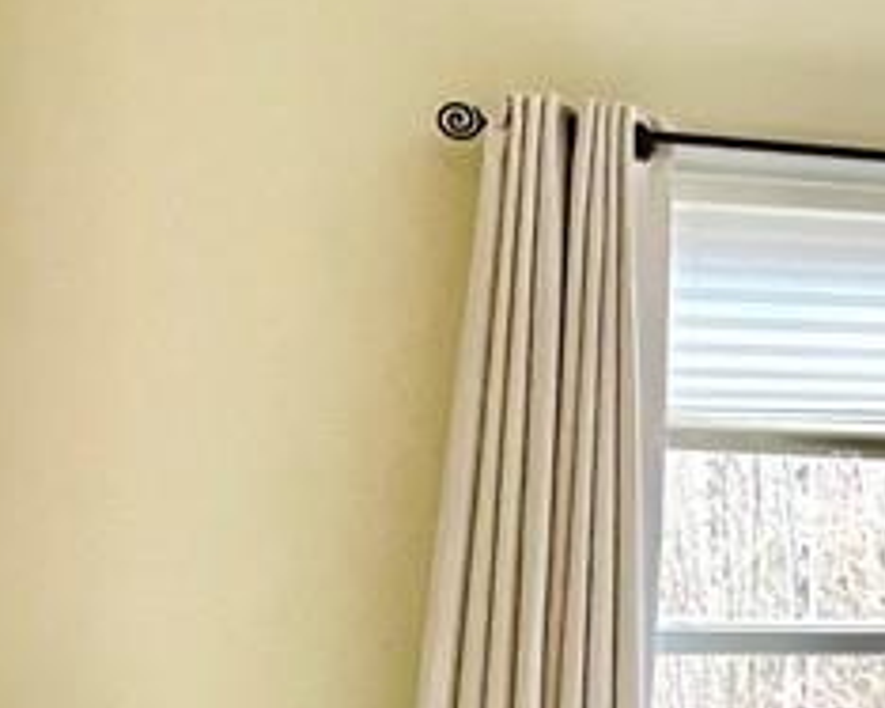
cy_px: 348
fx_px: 2906
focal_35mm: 111
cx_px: 1588
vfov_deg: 13.9
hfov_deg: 15.1
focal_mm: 4.2
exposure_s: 1/60
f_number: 1.6
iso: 250
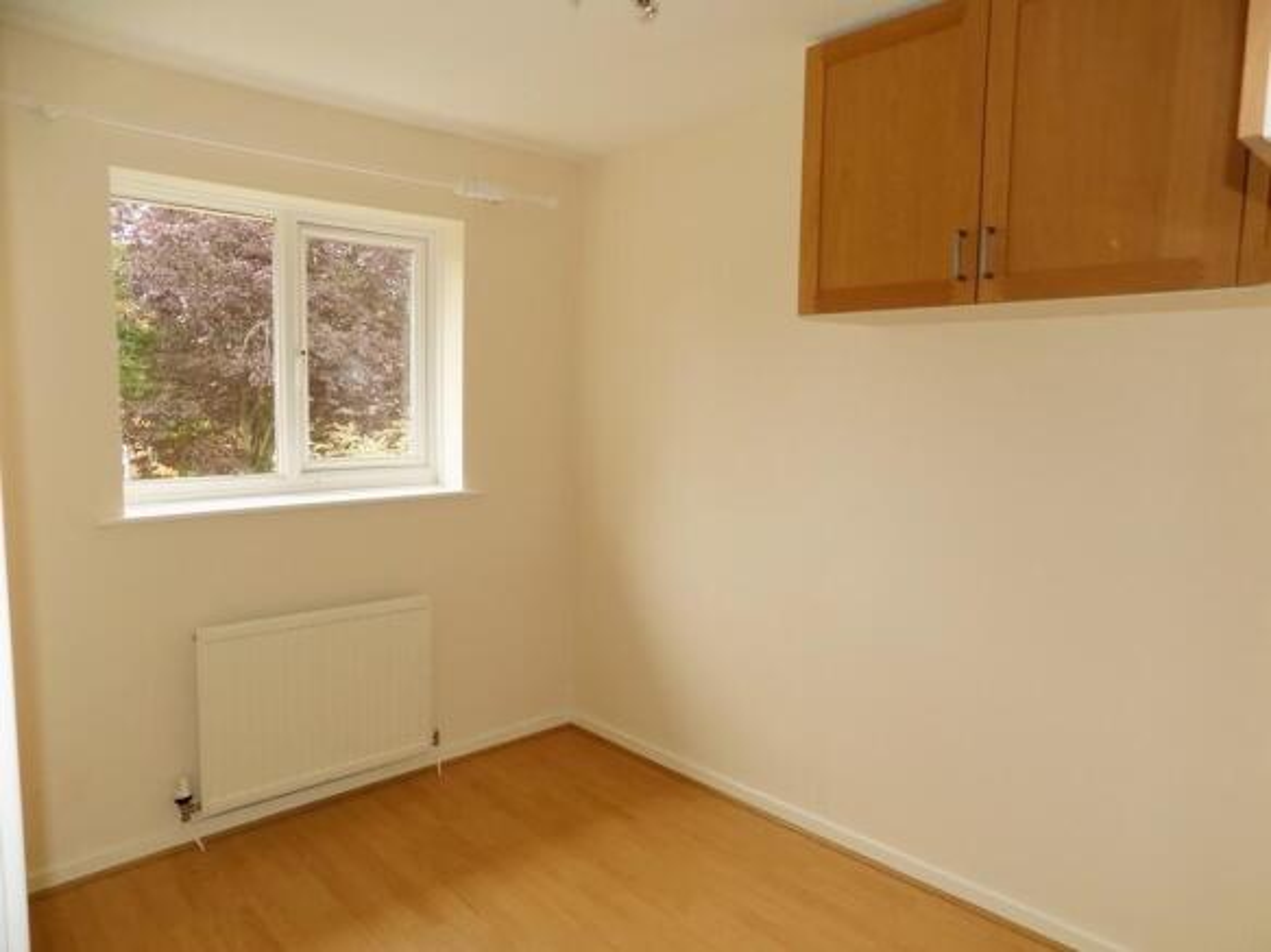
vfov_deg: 58.9
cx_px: 636
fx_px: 844
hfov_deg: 73.9
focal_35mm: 23
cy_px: 476
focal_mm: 4
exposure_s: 1/160
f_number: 3.1
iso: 200
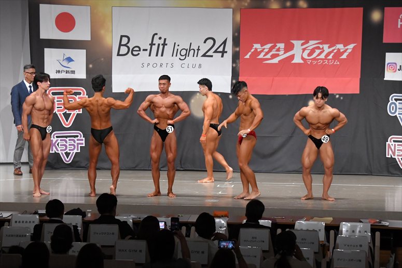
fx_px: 1172
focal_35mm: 105
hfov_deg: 19.5
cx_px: 201
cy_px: 134
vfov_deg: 13.0
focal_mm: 70
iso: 6400
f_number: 5.6
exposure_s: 1/400
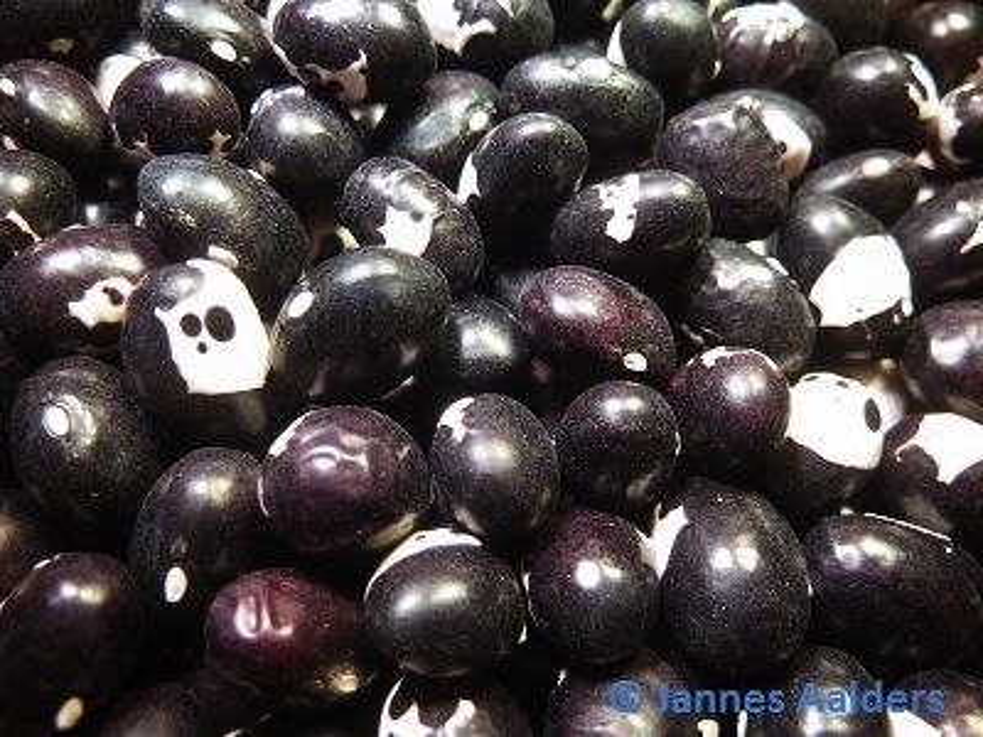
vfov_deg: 54.9
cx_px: 492
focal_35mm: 25
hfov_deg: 69.4
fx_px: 710
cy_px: 368
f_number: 3.3
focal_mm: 4.1
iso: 80
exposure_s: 1/40
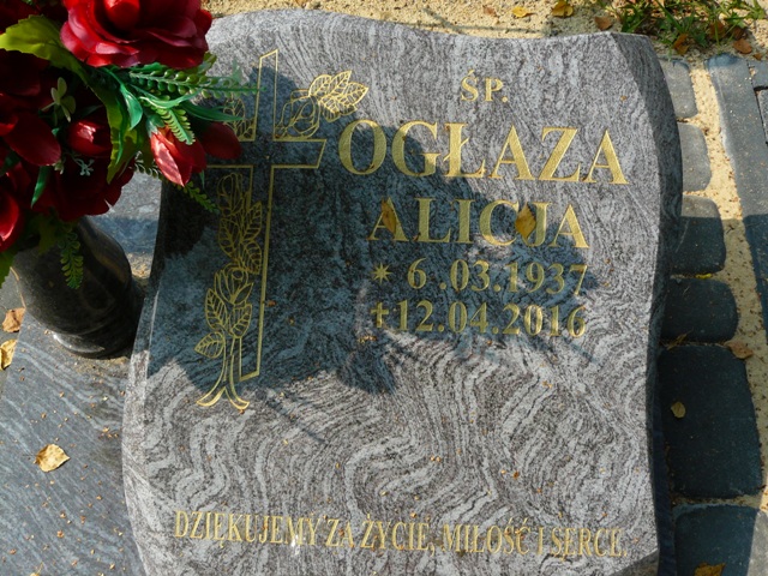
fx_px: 799
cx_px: 384
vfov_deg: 39.7
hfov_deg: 51.4
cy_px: 288
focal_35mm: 36
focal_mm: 6
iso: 100
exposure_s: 1/320
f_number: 5.6
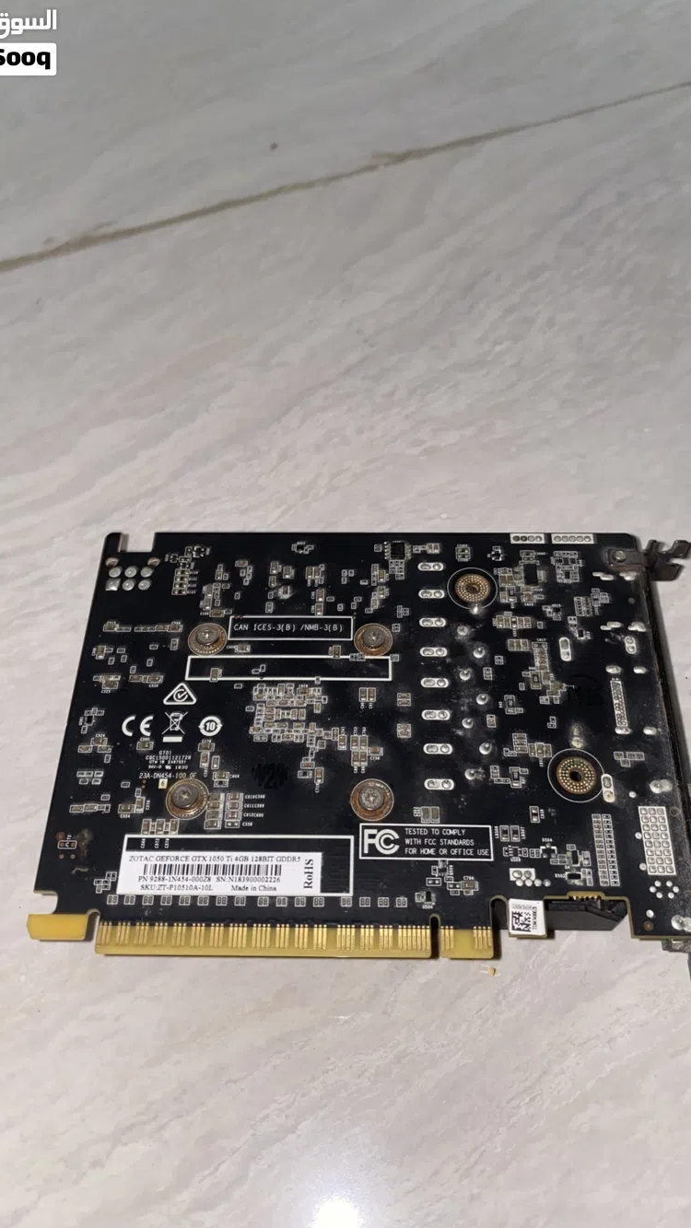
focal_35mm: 29
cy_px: 616
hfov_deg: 40.2
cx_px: 372
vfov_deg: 66.1
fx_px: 944
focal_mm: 4.25
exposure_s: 1/4
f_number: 1.8
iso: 40
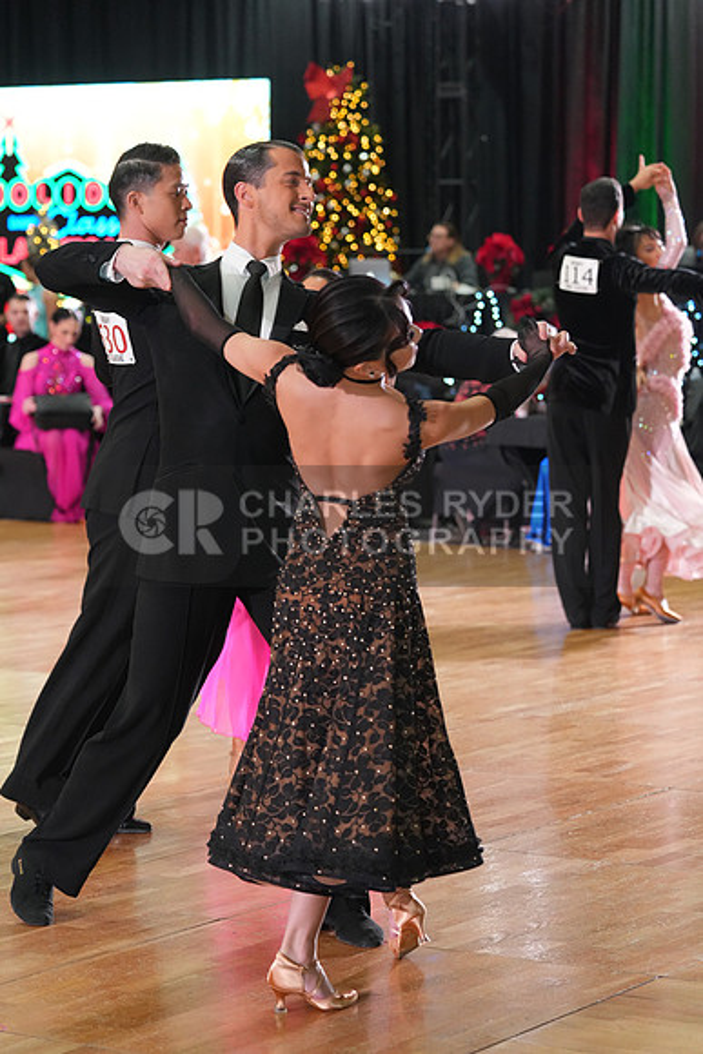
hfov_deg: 13.7
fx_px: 2927
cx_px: 352
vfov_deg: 20.4
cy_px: 527
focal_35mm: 100
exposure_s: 1/200
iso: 3200
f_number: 4
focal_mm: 100
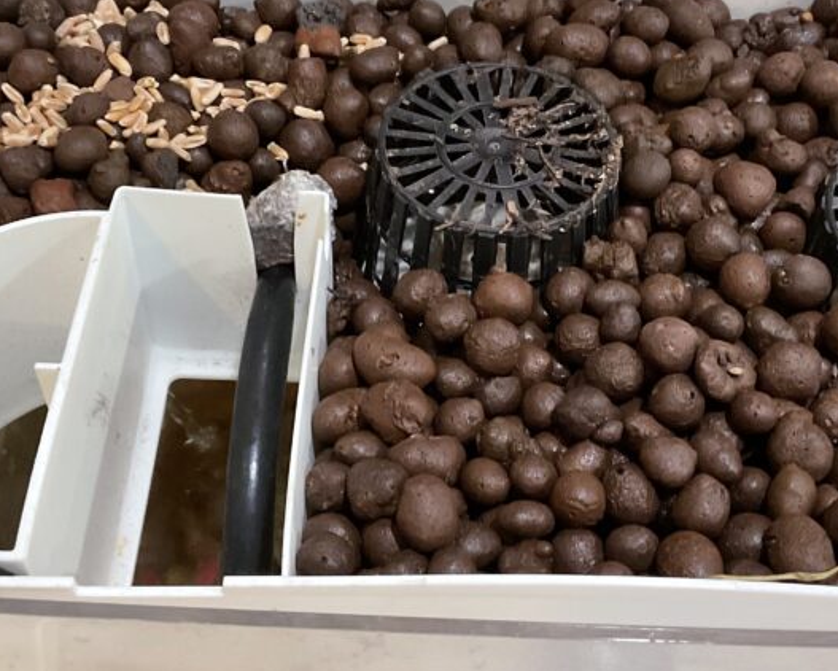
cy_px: 273
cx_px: 442
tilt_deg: -51.1
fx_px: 1365
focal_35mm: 55
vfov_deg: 27.6
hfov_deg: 34.1
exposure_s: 1/60
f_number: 1.8
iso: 250
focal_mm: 3
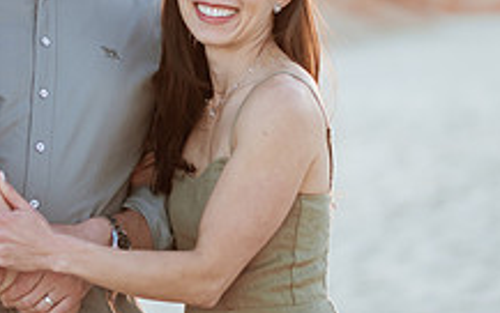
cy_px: 93
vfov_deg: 8.3
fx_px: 2155
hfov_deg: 13.2
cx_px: 131
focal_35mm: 158
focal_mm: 58
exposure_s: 1/1000
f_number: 1.4
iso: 100
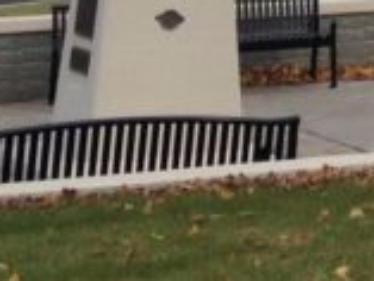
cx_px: 750
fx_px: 2595
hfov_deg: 7.9
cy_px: -520
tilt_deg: +7.3
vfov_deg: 5.8
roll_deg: -1.1
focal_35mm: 240
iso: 50
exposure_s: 1/1427
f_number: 2.4
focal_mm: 4.12
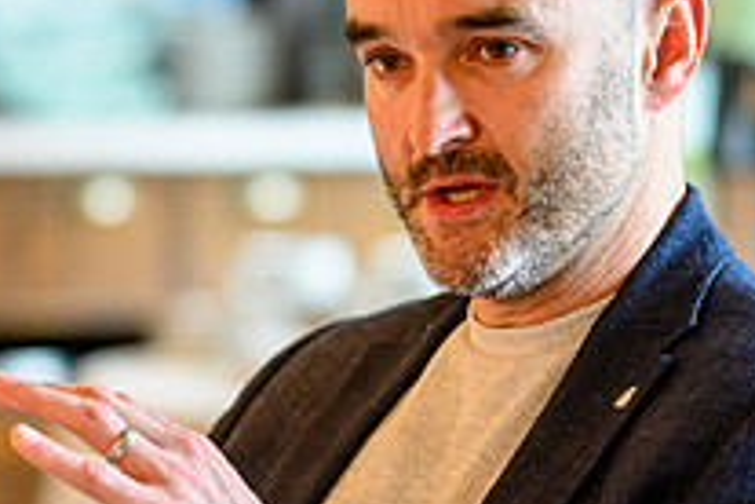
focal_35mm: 361
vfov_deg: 3.8
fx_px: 7570
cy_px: 362
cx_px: 434
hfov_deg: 5.7
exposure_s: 1/200
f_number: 1.8
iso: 800
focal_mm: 85
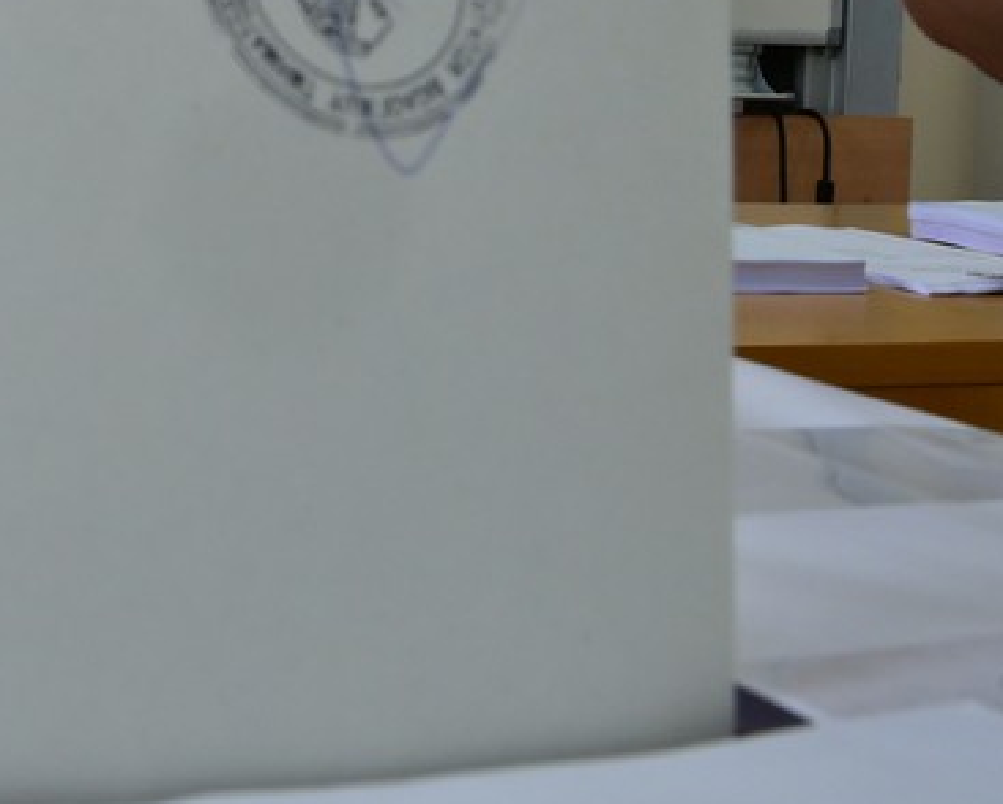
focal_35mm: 95
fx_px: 2822
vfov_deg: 15.4
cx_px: -230
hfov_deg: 18.9
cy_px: -257
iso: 1250
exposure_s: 1/20
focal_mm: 31
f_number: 18
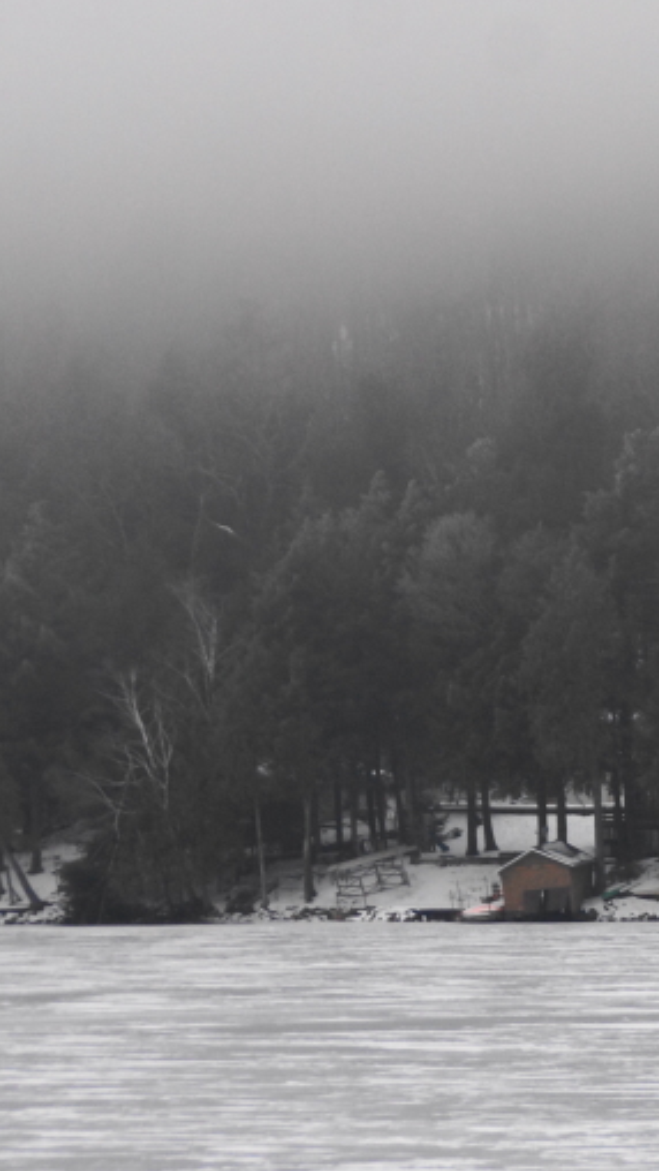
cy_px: 489
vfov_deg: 5.8
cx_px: 810
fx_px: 11517
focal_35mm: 371
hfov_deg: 3.3
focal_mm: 120
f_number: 5.6
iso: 250
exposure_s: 1/200
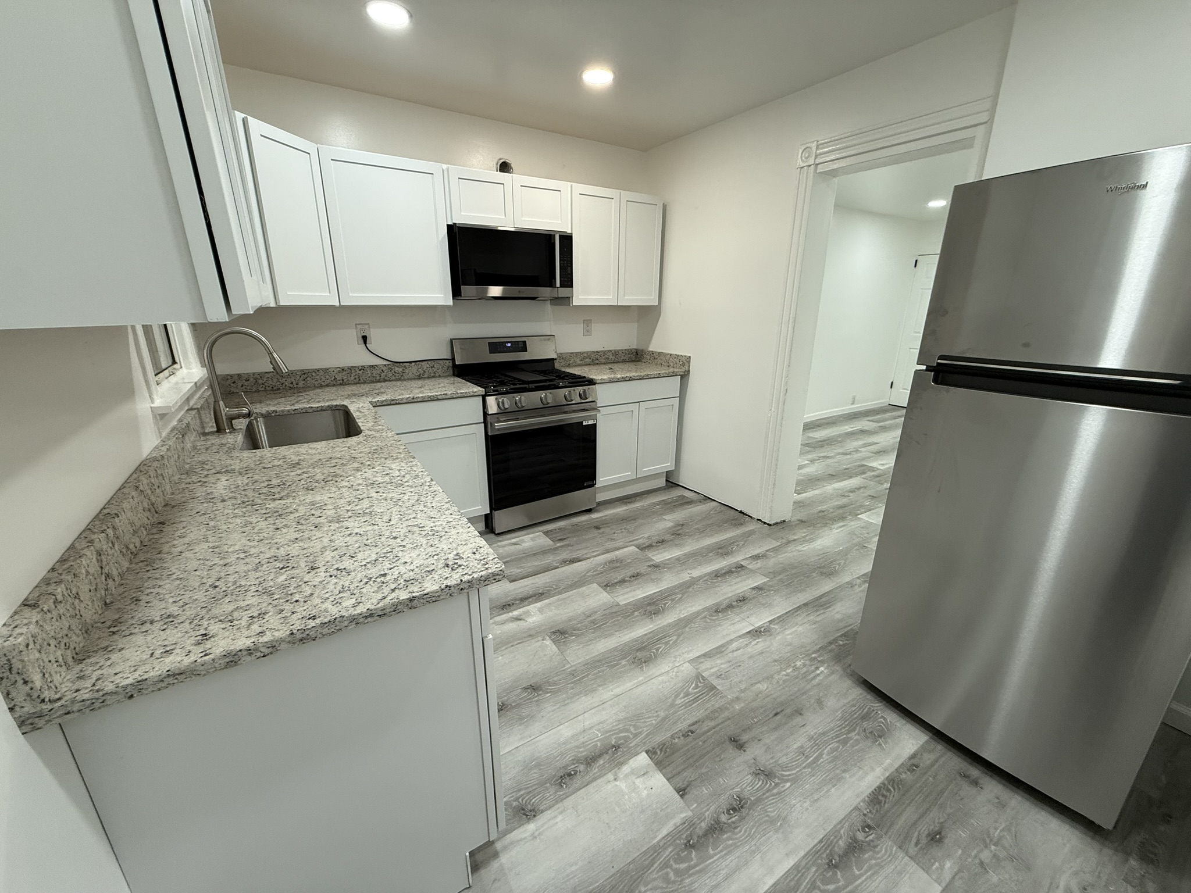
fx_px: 482
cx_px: 596
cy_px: 446
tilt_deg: -17.3
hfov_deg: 102.1
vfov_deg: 85.7
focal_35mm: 14
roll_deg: -1.3
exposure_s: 1/120
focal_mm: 2.22
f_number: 2.2
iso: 200
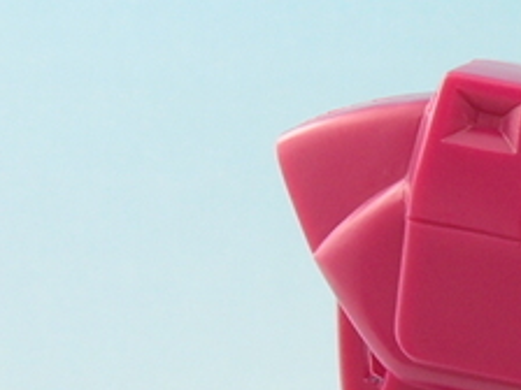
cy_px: 348
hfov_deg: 16.2
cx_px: 870
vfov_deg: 13.7
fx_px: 1610
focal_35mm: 107
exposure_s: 1.3
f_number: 8
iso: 100
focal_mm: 6.48
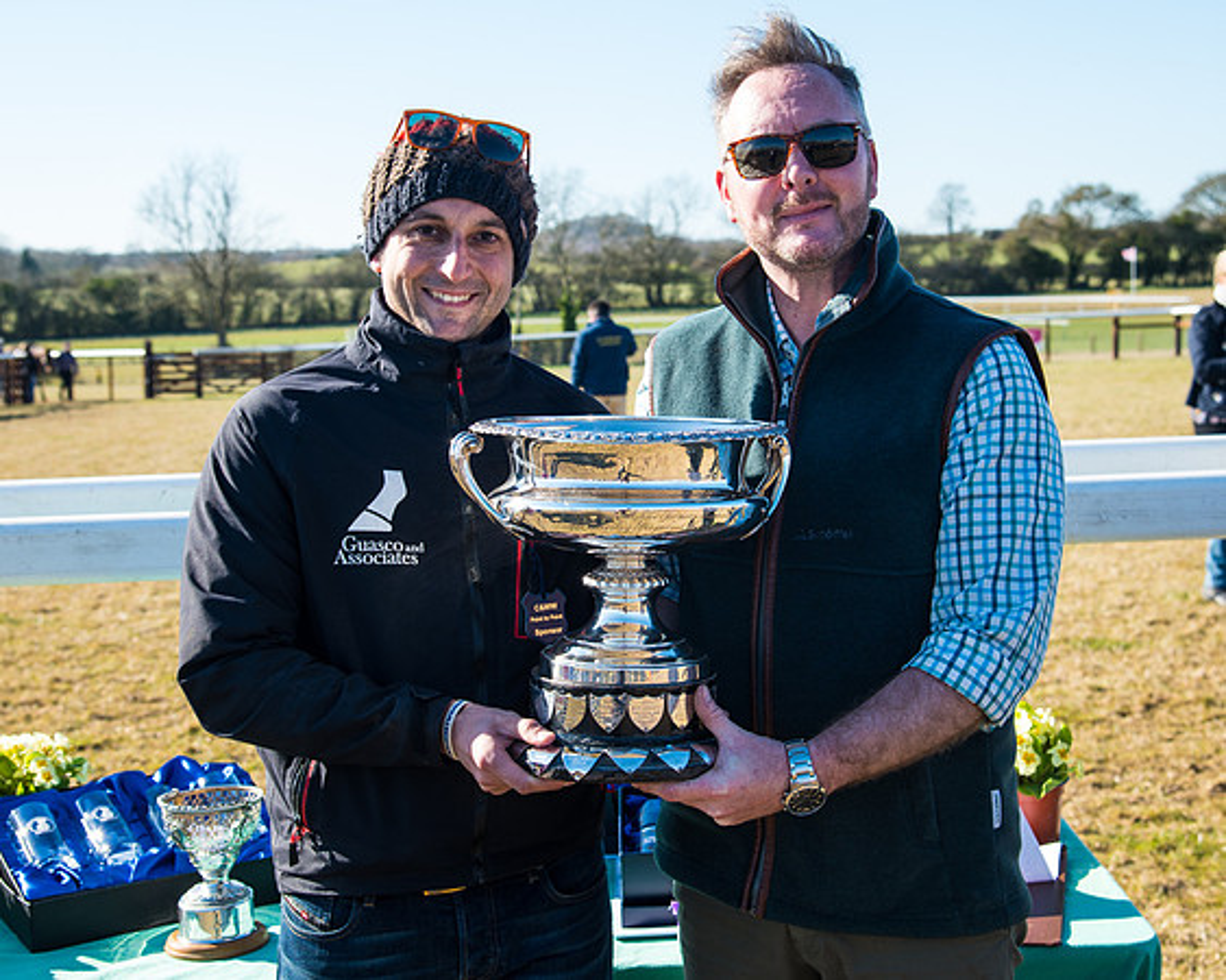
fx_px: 2069
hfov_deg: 33.0
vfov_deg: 26.6
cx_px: 617
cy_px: 441
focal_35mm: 57
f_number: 5
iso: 125
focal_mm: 46
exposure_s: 1/200
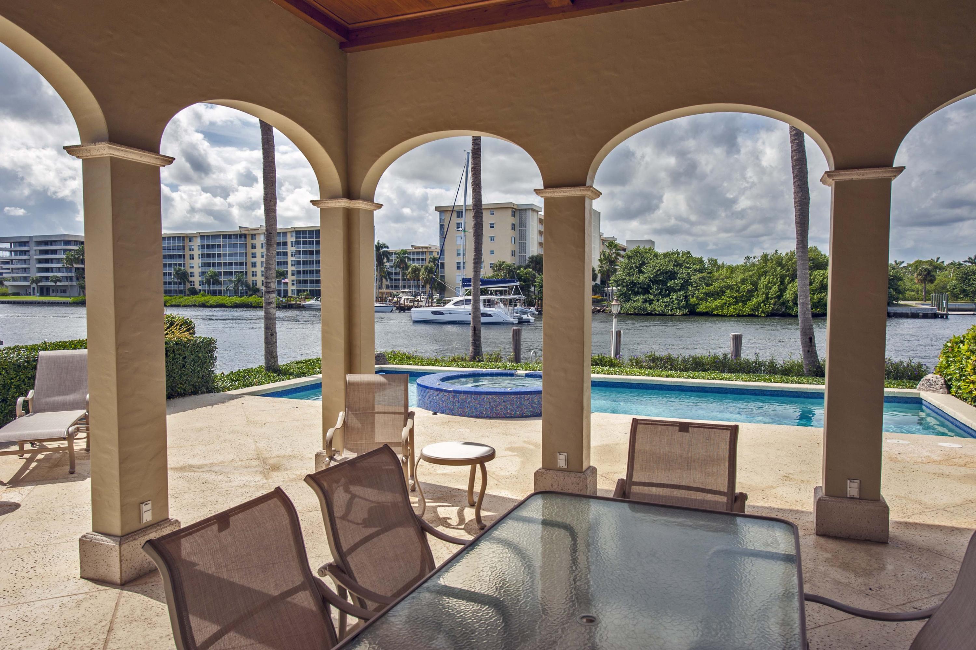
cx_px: 488
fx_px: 650
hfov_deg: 73.8
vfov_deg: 53.1
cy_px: 325
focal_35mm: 24
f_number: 11
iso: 200
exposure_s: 1/320
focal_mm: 24
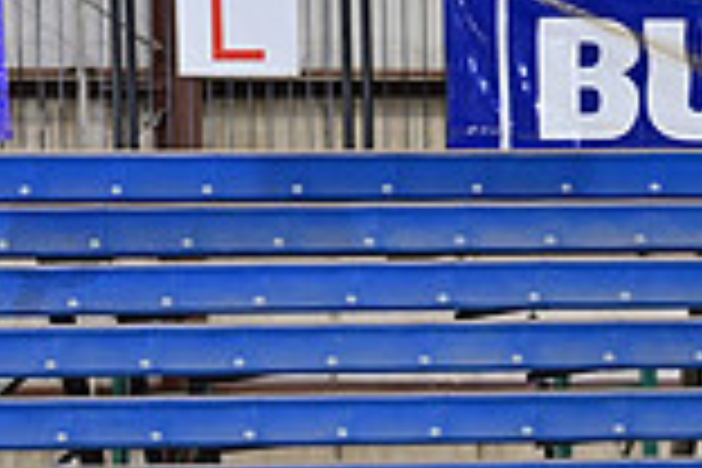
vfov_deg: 1.8
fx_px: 14507
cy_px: 844
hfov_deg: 2.8
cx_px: 176
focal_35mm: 744
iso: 2000
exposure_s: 1/250
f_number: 4
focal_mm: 200
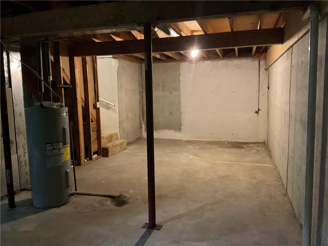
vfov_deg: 48.2
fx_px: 275
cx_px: 164
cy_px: 123
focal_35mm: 29
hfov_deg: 61.7
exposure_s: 1/24
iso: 500
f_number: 1.8
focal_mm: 3
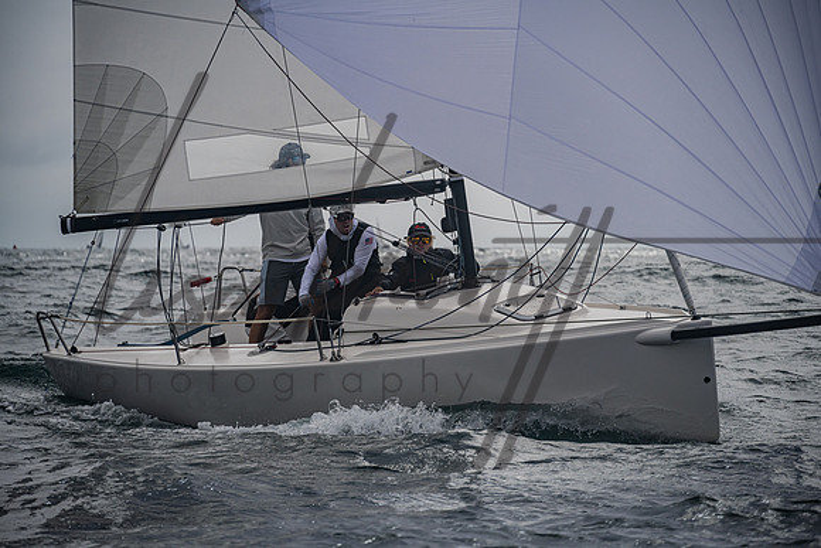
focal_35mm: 200
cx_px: 410
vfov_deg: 6.9
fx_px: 4562
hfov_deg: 10.3
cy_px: 274
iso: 250
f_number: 6.3
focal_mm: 200
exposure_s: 1/2500
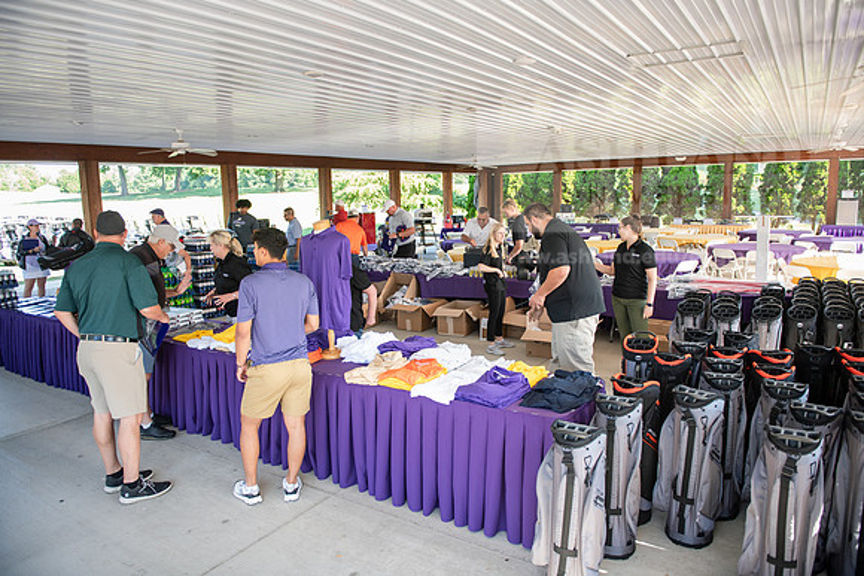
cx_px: 432
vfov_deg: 53.2
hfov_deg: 73.7
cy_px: 288
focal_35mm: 24
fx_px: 576
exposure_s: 1/200
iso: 400
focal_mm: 24
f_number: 3.2
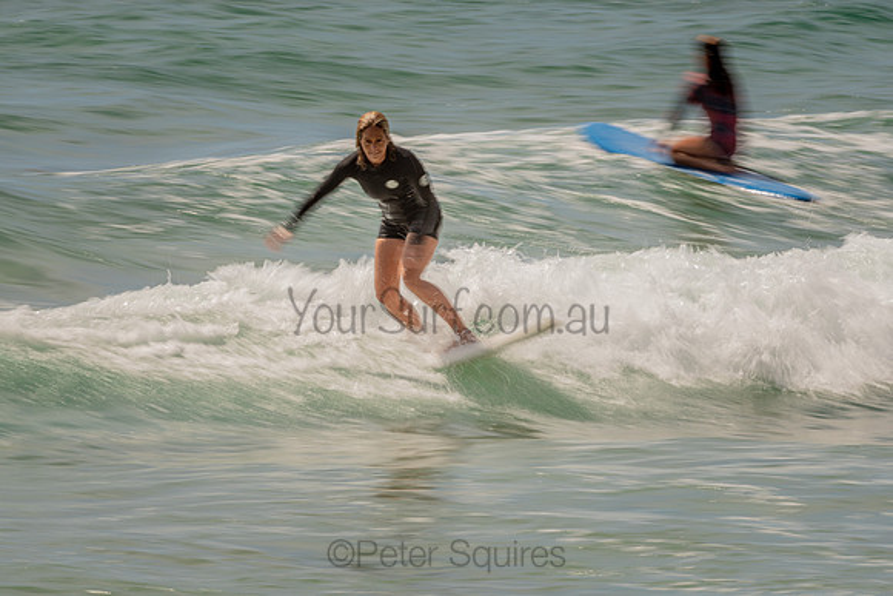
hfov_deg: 3.4
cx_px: 390
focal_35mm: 613
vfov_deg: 2.2
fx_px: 15209
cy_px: 260
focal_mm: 500
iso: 64
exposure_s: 1/20
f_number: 20
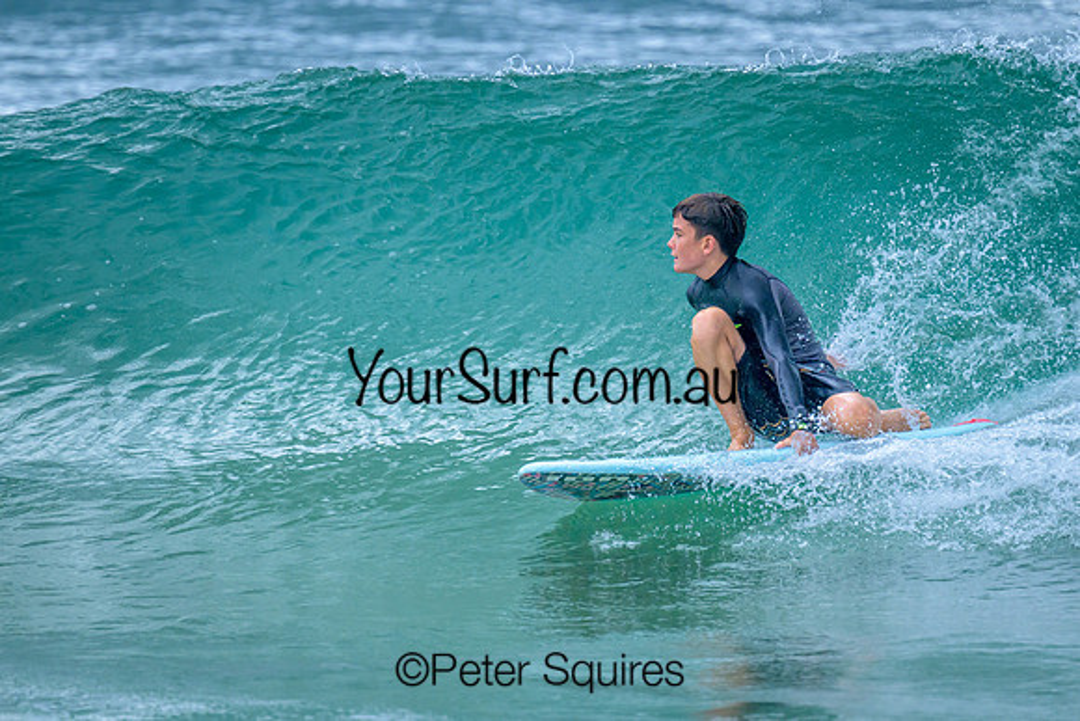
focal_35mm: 612
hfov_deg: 3.4
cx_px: 623
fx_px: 18360
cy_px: 335
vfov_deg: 2.2
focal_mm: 530
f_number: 8
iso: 1800
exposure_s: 1/2000
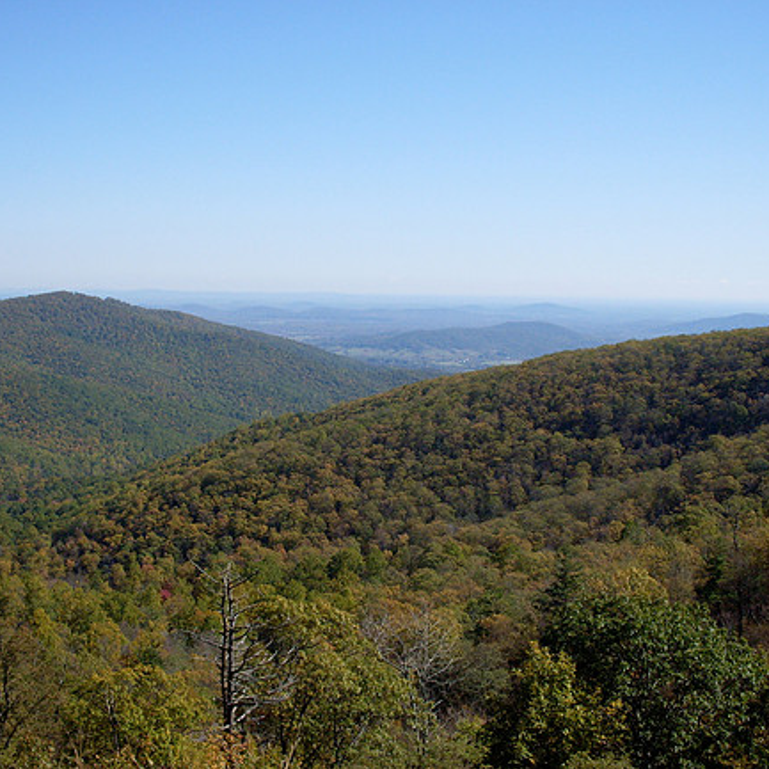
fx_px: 1131
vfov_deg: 37.6
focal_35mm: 45
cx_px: 382
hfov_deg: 37.6
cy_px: 384
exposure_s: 1/180
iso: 80
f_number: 8.4
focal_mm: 6.3
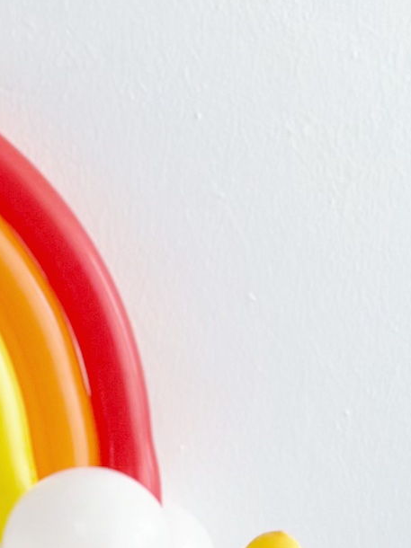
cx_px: -385
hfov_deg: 7.6
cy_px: 449
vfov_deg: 10.4
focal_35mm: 189
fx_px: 2994
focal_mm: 6.86
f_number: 1.78
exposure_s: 1/133
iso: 64
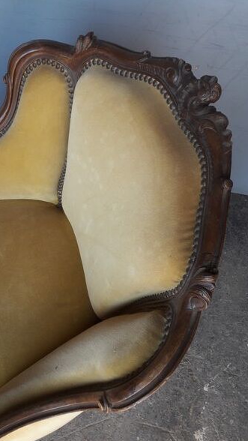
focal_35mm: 30
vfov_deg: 64.3
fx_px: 351
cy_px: 224
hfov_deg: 38.9
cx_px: 107
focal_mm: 3.6
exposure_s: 1/100
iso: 64
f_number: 1.9
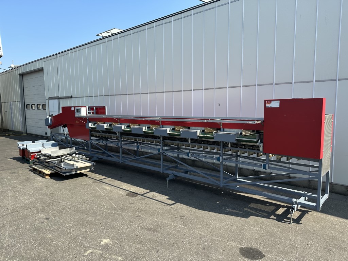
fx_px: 241
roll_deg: +1.2
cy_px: 130
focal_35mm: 24
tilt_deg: -6.2
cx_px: 174
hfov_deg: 71.6
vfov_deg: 56.8
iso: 80
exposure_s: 1/2591
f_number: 1.78
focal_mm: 6.86
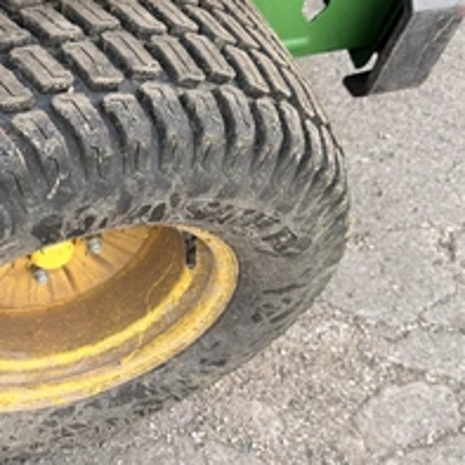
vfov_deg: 38.9
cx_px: 113
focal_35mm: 43
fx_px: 654
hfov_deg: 38.1
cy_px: 290
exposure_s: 1/132
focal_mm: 6.76
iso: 64
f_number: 1.78
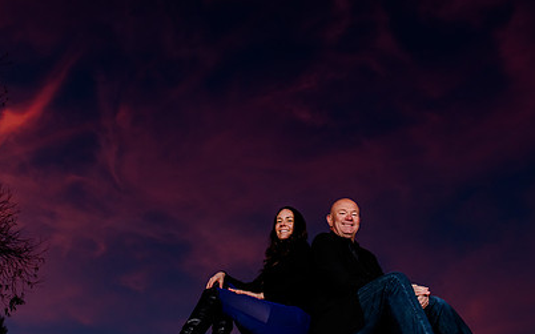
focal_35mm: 37
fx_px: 539
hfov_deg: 52.7
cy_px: 221
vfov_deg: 34.1
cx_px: 255
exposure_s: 1/160
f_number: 7.1
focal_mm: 24
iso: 800
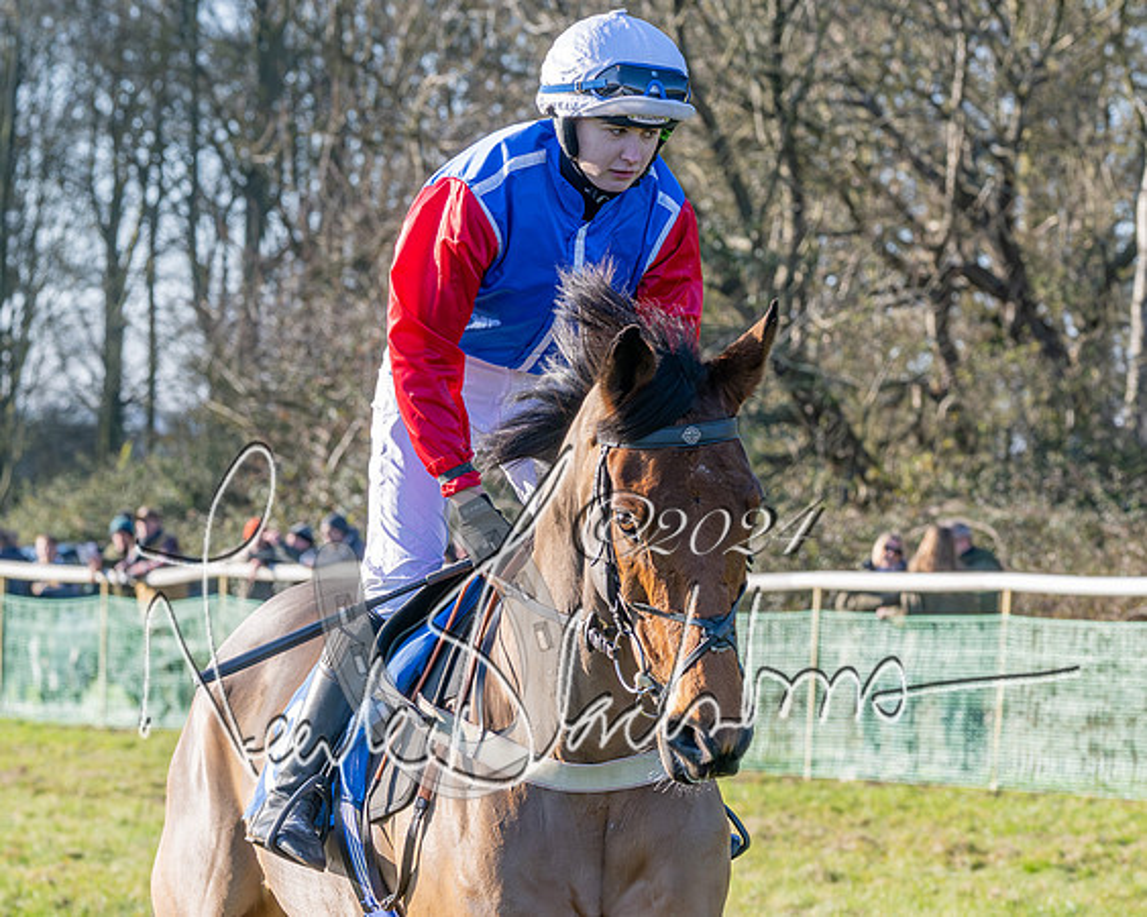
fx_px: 6822
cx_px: 878
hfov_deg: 9.6
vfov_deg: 7.7
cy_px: 629
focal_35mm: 201
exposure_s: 1/1250
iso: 400
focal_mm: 87
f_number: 5
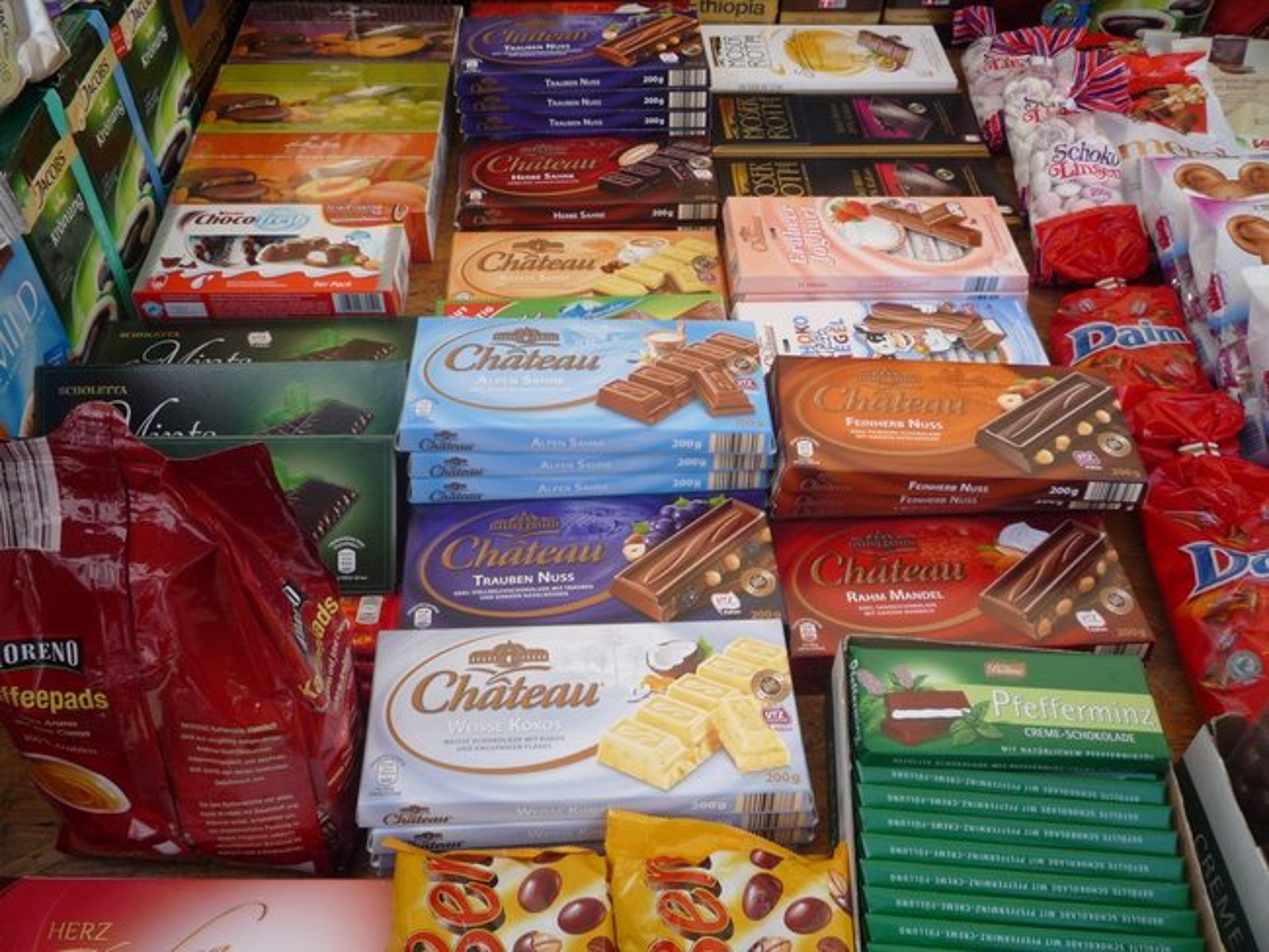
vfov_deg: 46.8
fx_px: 1100
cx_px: 634
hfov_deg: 59.9
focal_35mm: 30
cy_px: 476
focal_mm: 5.2
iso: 100
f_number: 3.3
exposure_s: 1/320
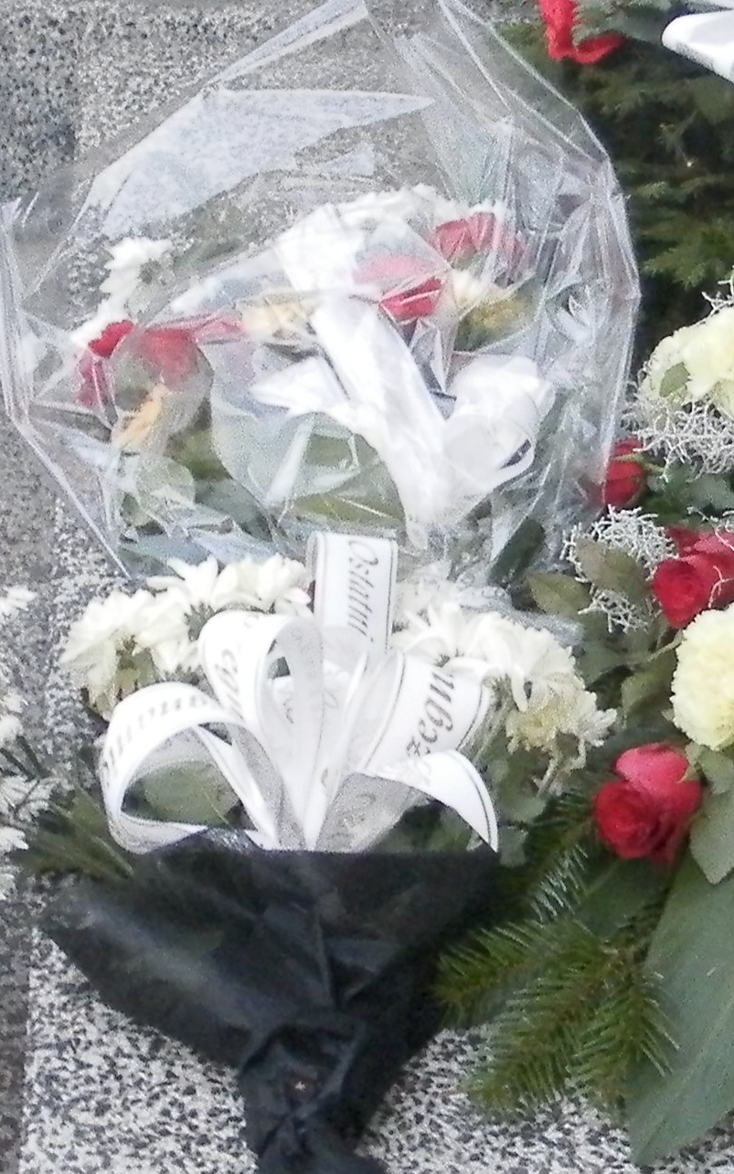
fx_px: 3041
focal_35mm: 95
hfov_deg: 13.5
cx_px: 815
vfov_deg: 21.9
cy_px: 530
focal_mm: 4.5
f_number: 3.1
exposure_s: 1/8
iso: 320
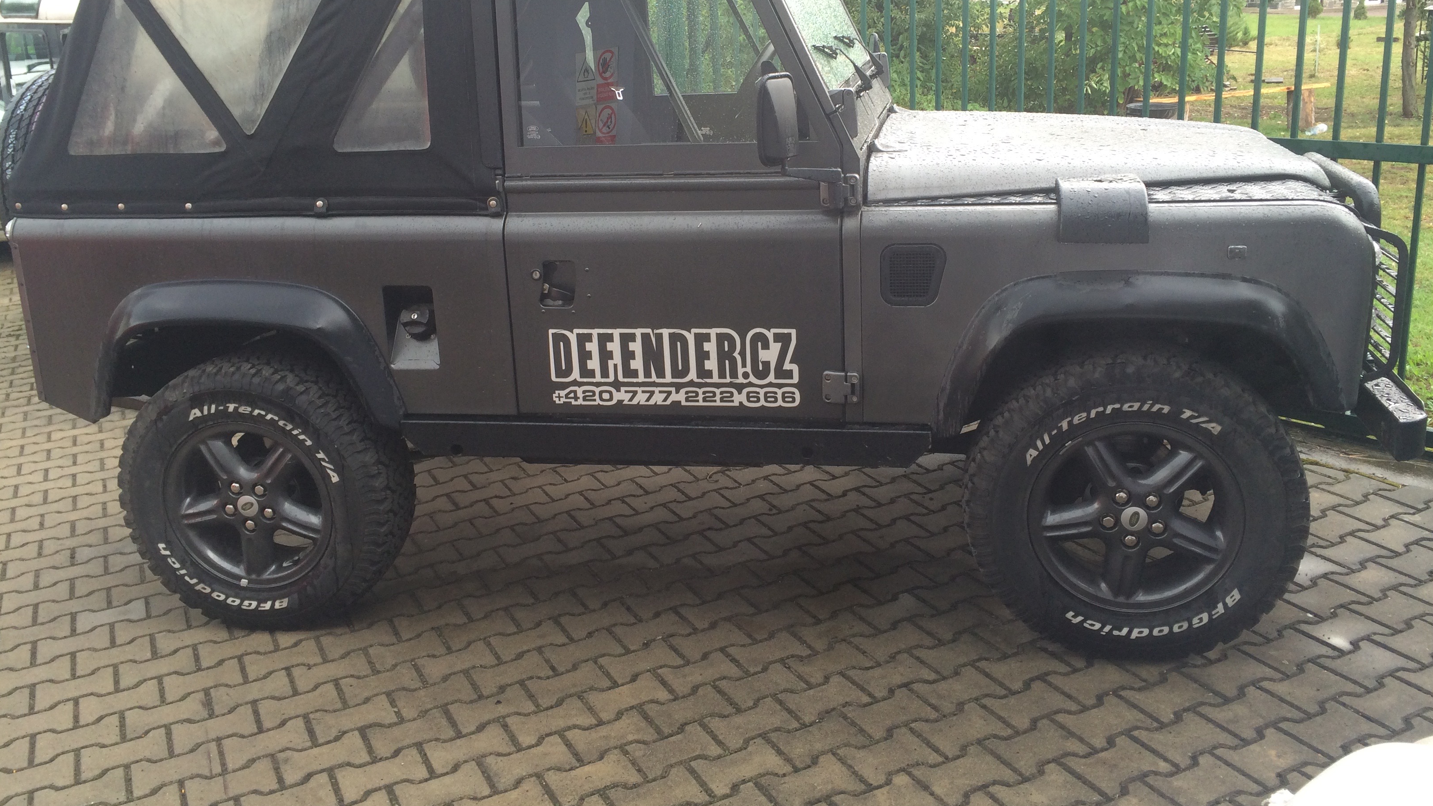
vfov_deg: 36.5
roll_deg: +2.1
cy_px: 314
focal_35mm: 32
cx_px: 724
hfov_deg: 61.0
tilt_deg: -13.1
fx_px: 1216
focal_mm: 4.15
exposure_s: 1/100
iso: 50
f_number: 2.2
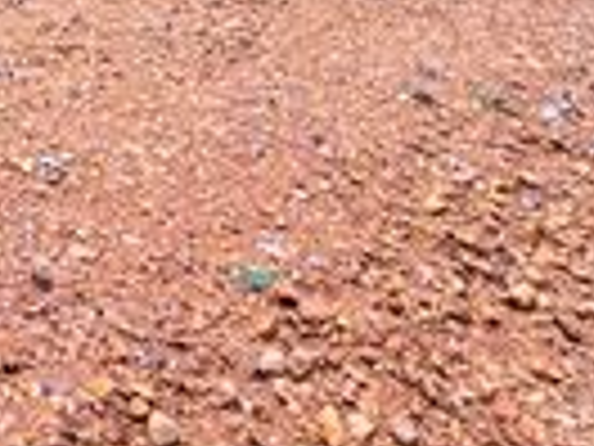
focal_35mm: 53
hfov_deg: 30.3
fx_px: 909
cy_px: -372
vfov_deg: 19.7
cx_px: -135
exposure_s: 1/140
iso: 50
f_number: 2.2
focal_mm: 2.22
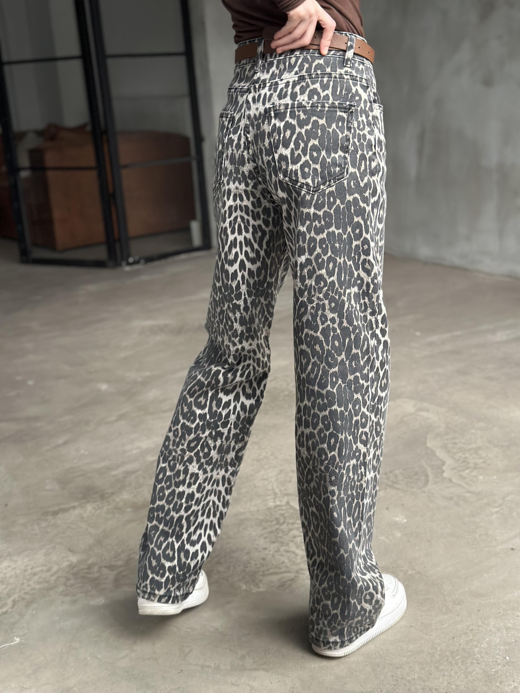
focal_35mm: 48
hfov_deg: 30.3
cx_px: 260
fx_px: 961
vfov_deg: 39.7
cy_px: 346
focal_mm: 6.86
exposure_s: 1/40
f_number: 1.78
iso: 400
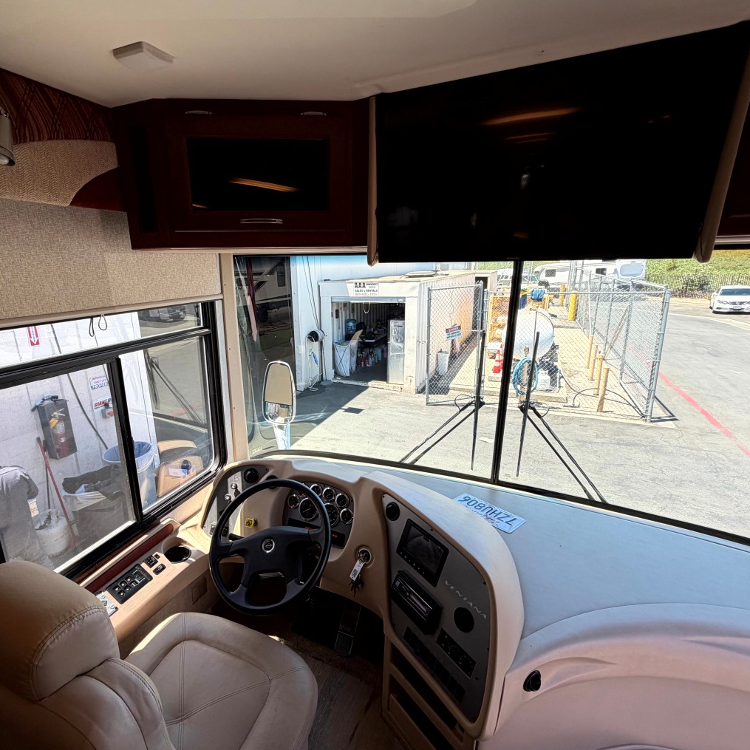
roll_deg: +3.1
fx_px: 417
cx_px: 323
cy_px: 379
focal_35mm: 17
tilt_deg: -15.5
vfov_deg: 84.0
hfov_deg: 83.5
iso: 40
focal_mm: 2.22
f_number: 2.2
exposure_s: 1/245
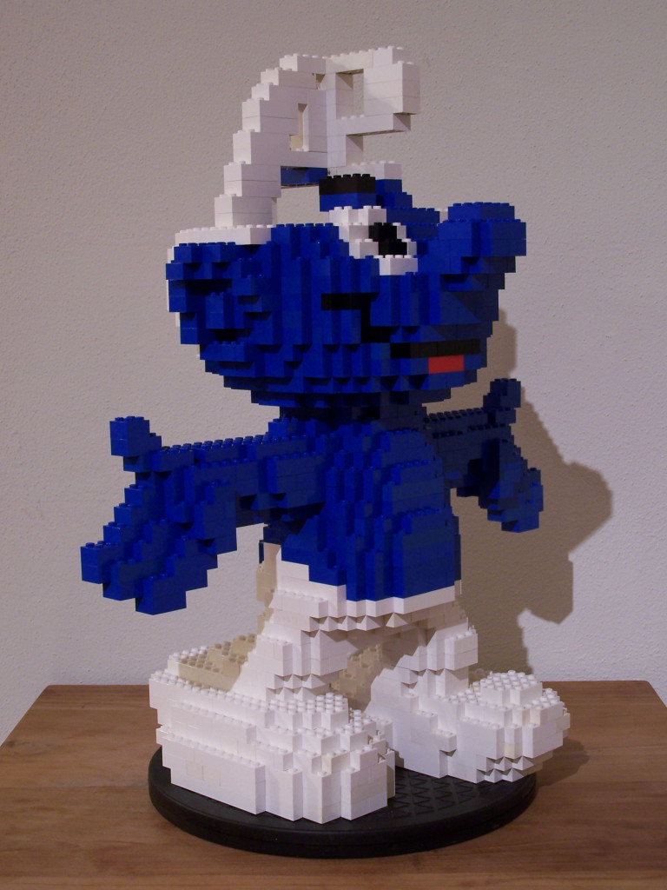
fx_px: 1516
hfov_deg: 24.8
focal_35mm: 59
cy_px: 445
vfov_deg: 32.7
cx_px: 334
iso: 80
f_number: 3.1
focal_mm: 9.8
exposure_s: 1/2
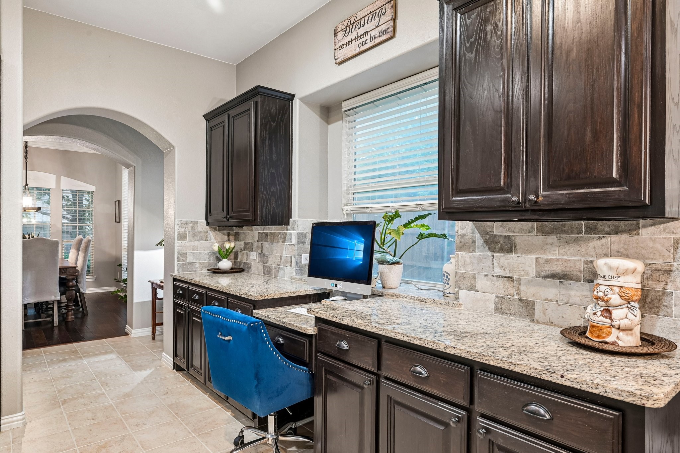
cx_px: 340
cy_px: 226
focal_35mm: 21
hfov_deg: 81.2
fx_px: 397
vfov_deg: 59.5
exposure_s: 1/2
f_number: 8
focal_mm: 21
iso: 400
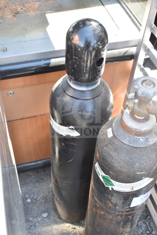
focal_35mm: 45
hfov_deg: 29.9
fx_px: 294
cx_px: 78
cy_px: 118
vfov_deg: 43.6
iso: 200
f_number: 4.5
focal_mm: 30
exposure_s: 1/80
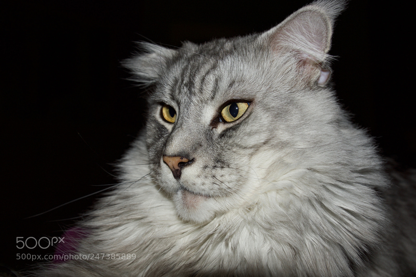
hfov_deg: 43.6
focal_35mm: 45
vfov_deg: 29.9
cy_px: 138
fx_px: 520
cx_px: 208
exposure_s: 1/60
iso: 100
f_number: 5.6
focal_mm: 30
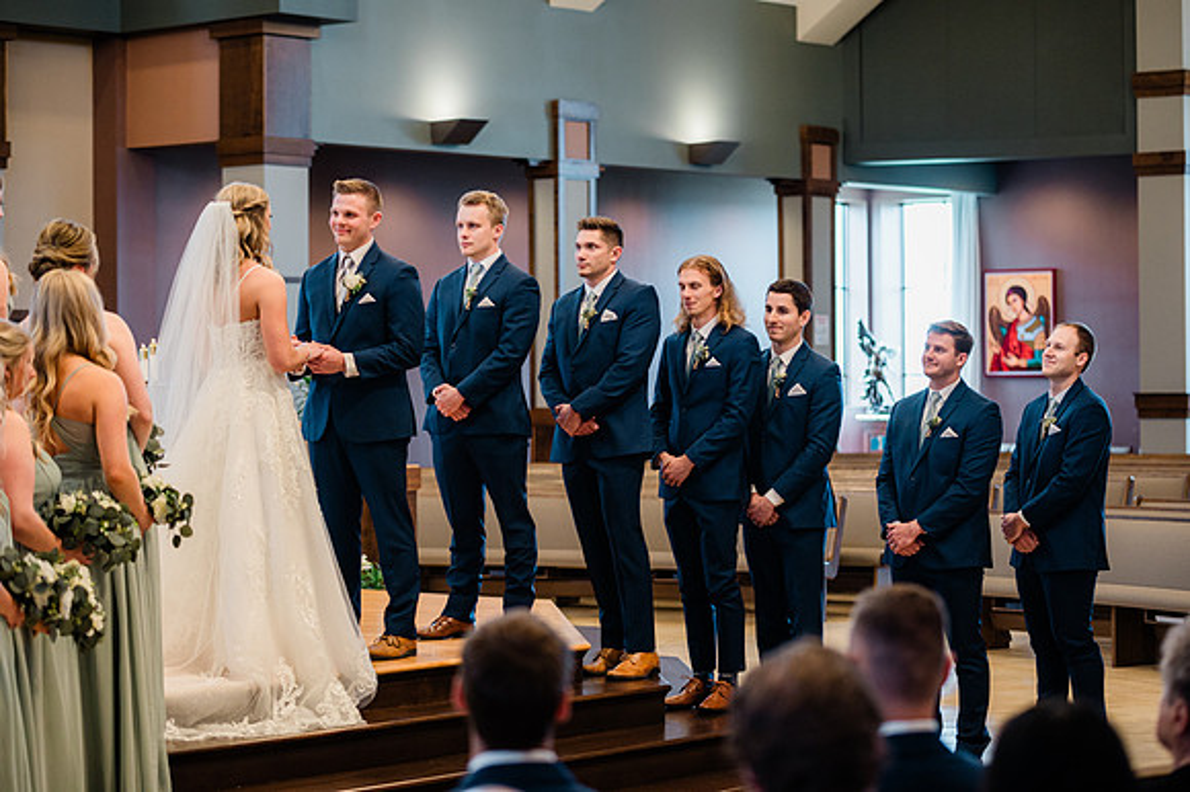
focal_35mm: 86
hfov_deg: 23.7
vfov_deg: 15.9
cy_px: 396
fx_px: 2841
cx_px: 595
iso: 1000
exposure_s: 1/250
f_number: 2.8
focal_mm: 86
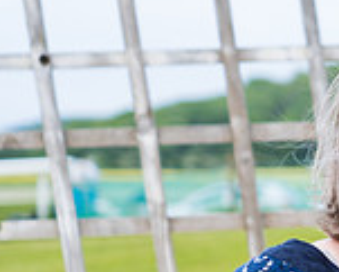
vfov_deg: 4.9
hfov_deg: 5.9
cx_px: 841
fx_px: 3132
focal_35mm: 312
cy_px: 336
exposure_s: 1/125
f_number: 4
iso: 50
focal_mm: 61
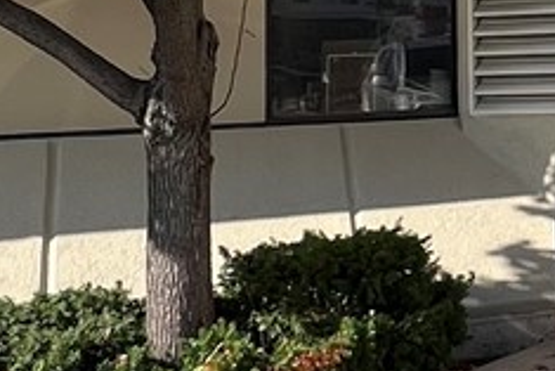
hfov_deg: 19.5
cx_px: 810
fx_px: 1419
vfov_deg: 14.4
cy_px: -87
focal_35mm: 92
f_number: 1.8
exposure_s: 1/1143
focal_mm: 1.57
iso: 32
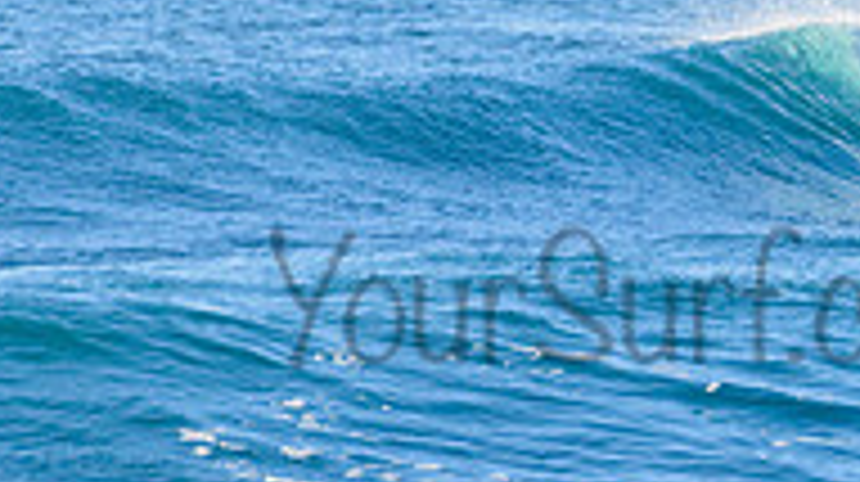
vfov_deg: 0.6
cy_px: 130
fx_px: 44447
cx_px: 1030
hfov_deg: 1.1
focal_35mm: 1951
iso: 320
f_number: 5.6
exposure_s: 1/2000
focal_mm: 500
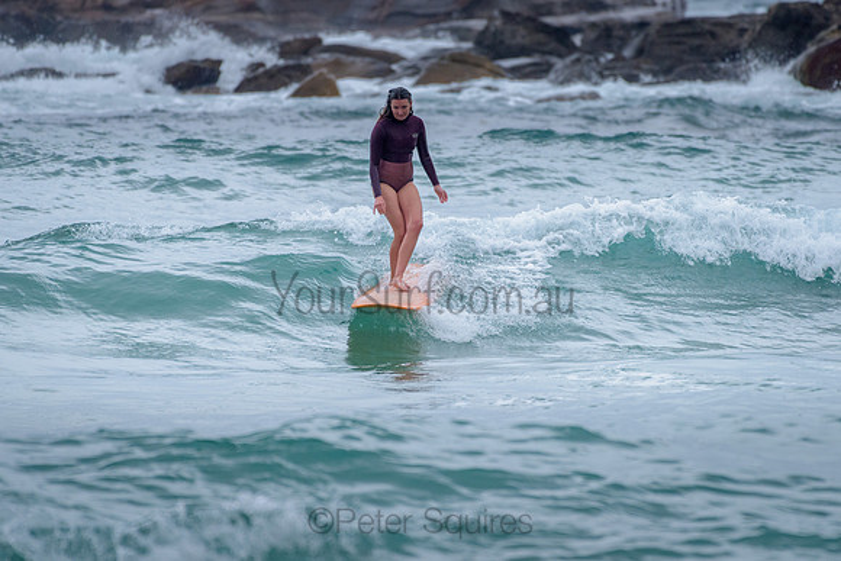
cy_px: 257
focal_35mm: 613
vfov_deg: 2.2
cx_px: 441
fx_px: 14328
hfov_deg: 3.4
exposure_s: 1/2000
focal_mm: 500
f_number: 5.6
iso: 1250
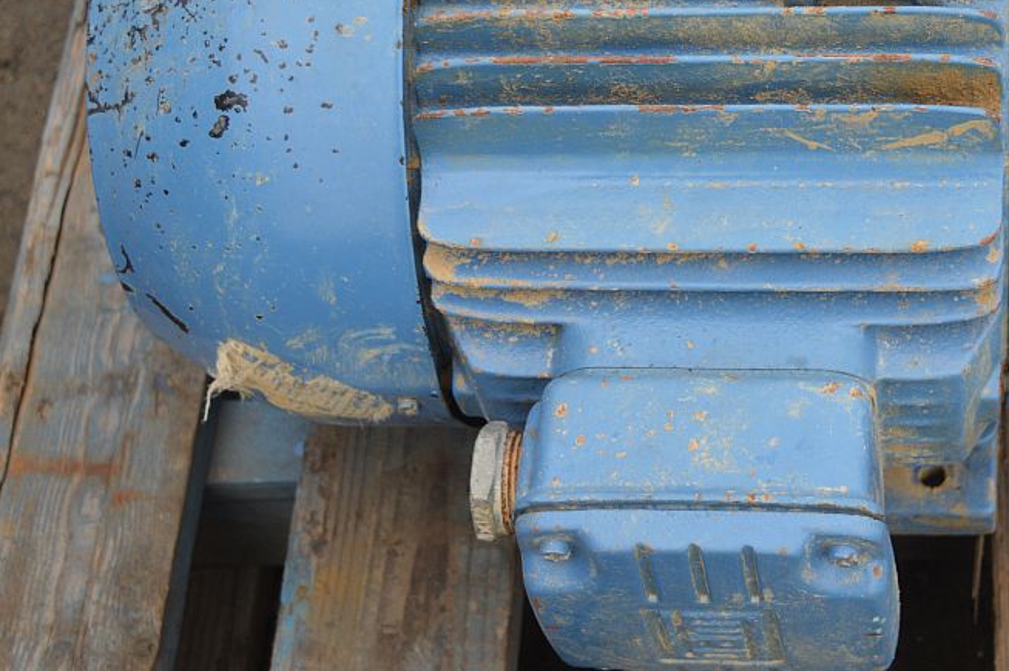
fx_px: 2184
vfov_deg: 17.4
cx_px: 768
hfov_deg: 25.7
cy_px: 160
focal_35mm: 78
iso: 400
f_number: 5
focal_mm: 34
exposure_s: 1/80
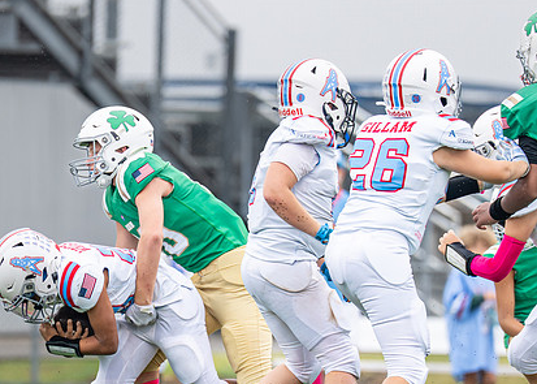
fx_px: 9074
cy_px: 275
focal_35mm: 595
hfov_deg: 3.4
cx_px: 220
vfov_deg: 2.4
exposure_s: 1/1000
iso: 400
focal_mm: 200
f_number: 2.8
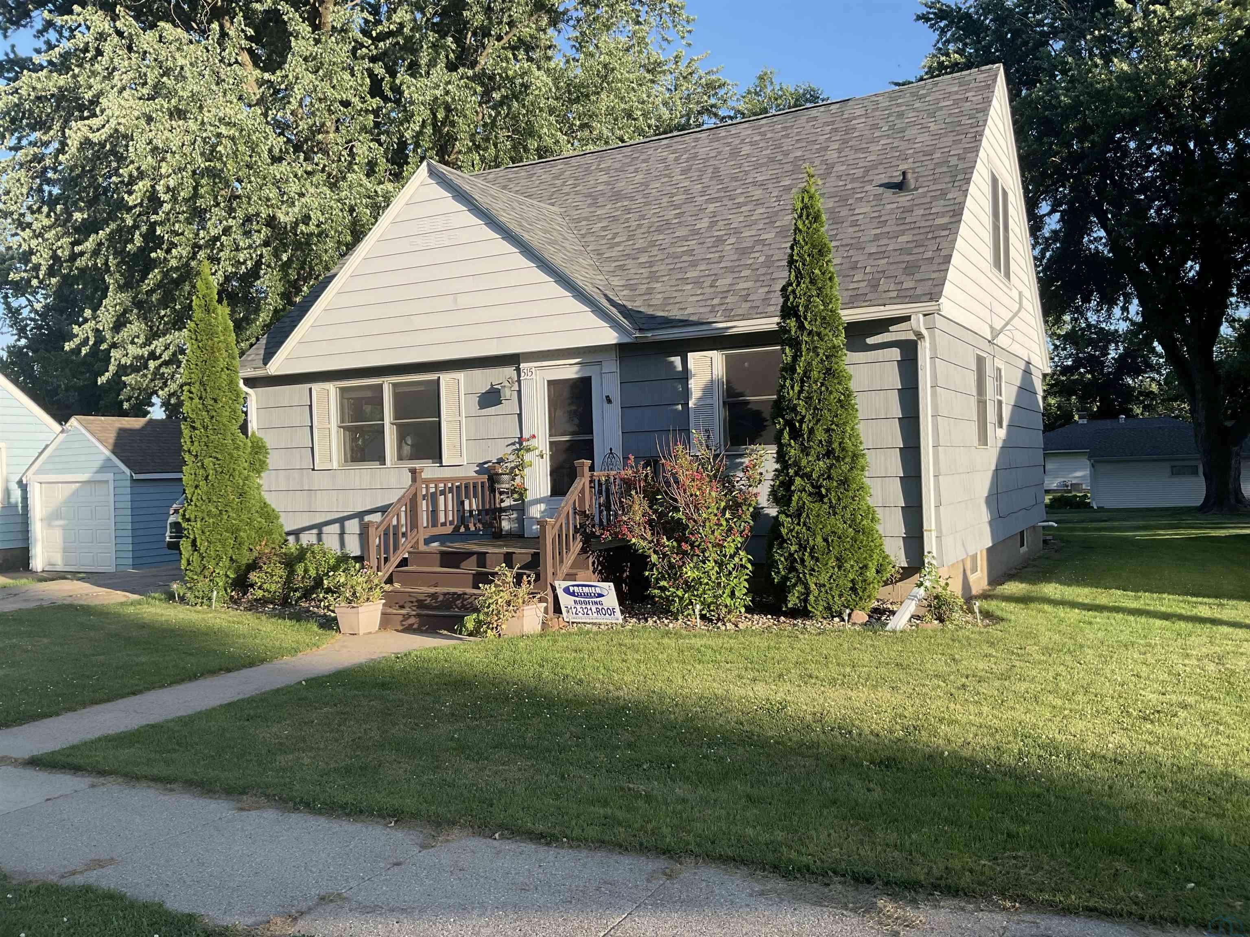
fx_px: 1047
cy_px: 468
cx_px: 625
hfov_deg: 61.7
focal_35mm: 29
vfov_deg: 48.2
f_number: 1.8
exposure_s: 1/642
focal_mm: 3
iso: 16
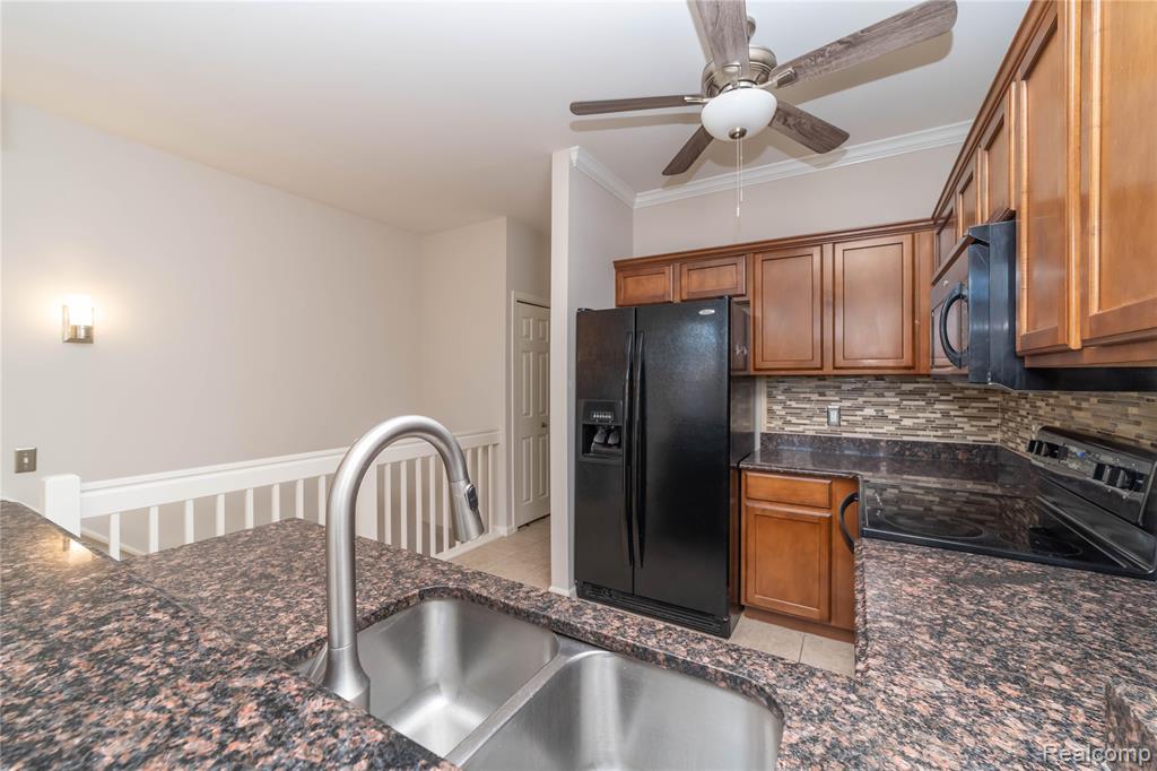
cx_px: 578
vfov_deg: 81.2
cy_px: 386
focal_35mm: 14
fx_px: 450
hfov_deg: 104.3
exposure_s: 1/60
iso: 640
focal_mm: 14
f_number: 8
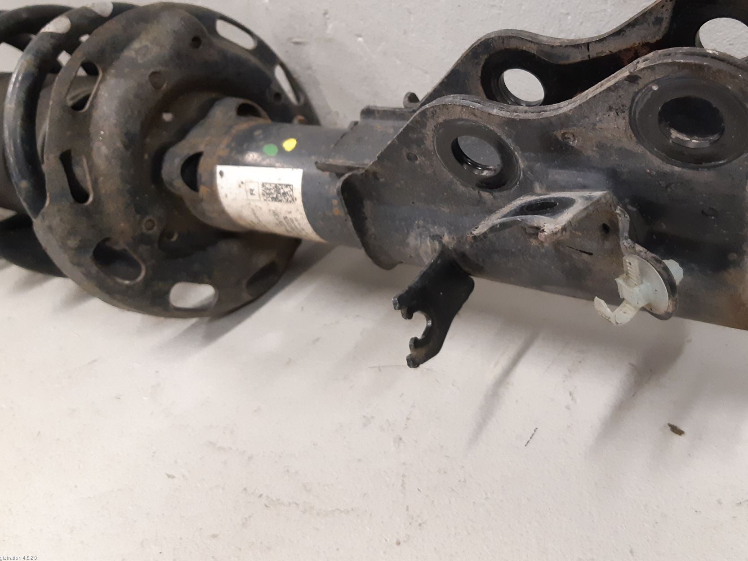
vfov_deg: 43.9
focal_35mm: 32
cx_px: 452
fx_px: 691
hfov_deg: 56.3
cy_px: 216
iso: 320
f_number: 1.7
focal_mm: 3.93
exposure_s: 1/50
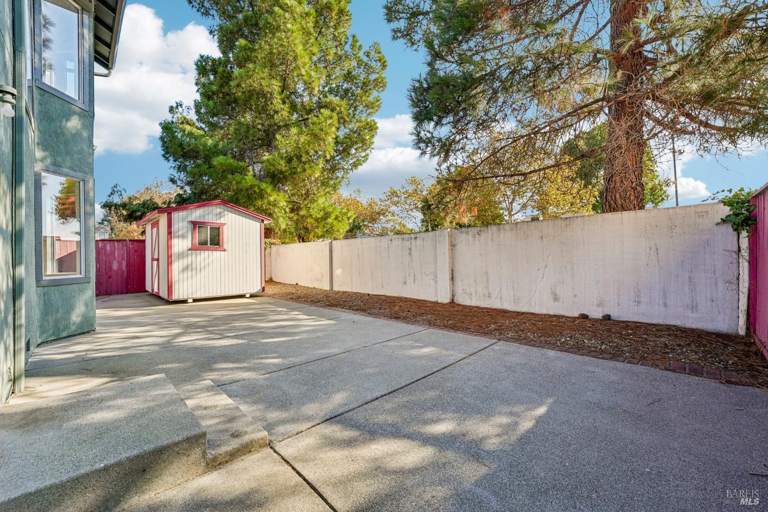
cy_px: 256
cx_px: 384
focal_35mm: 14
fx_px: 299
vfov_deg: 81.2
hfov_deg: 104.3
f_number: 9
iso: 500
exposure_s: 1/160
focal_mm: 14
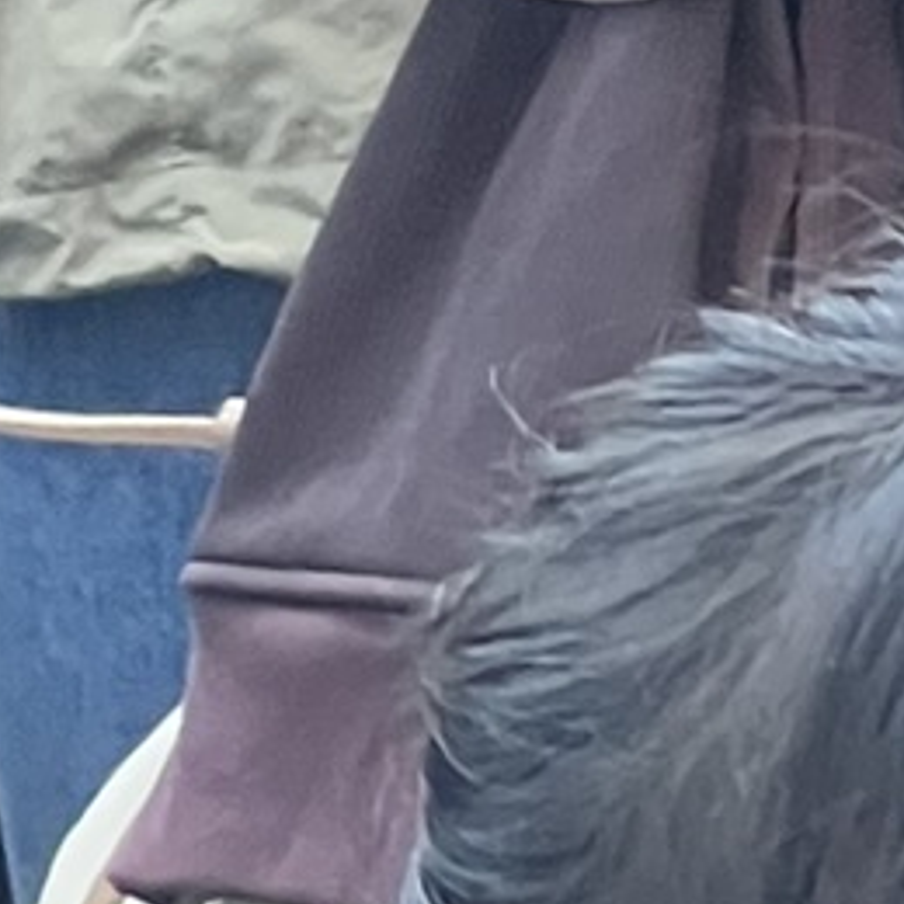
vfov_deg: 3.2
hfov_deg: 3.3
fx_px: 15866
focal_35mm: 537
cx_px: 56
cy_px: 2403
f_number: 2.8
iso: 250
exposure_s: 1/77
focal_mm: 9
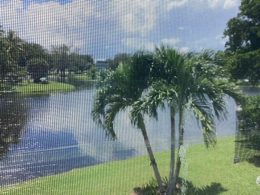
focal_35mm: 31
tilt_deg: -5.5
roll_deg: -0.8
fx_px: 233
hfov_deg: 58.4
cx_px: 130
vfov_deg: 45.4
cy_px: 98
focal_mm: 3.3
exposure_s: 1/806
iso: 25
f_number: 2.4
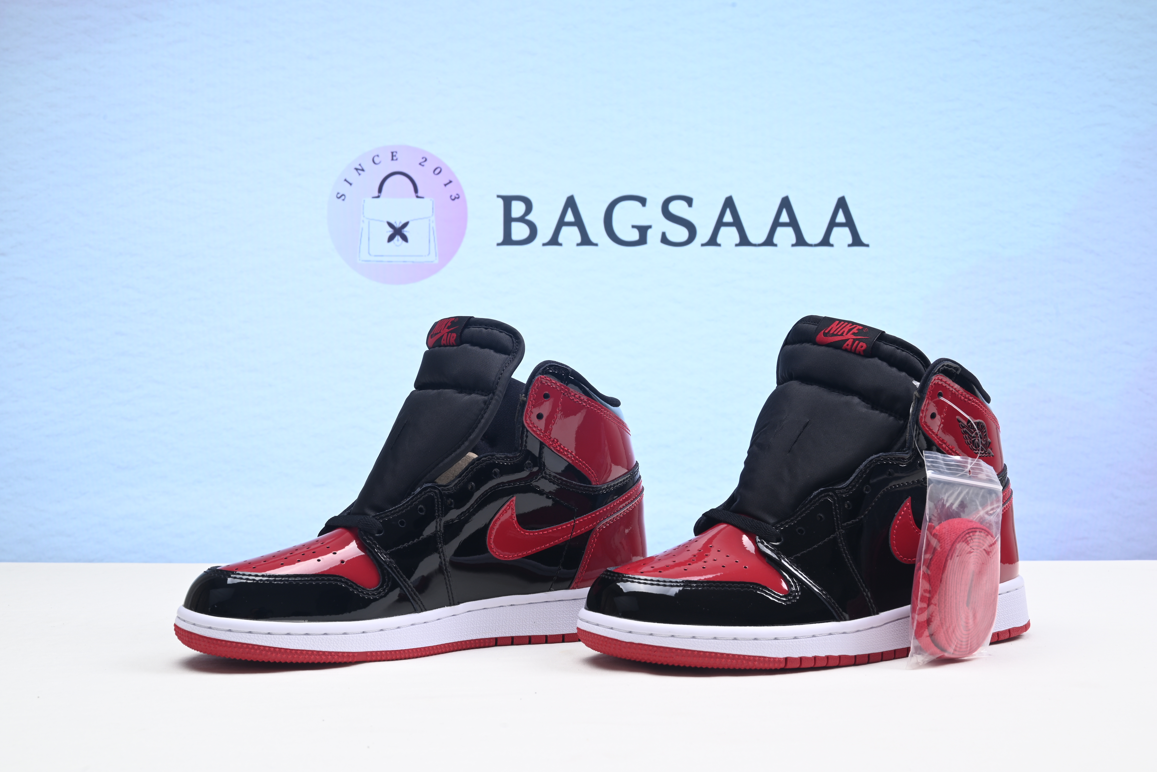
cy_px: 386
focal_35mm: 40
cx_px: 578
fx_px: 1286
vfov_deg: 33.4
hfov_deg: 48.4
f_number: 16
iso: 100
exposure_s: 1/2
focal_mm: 40
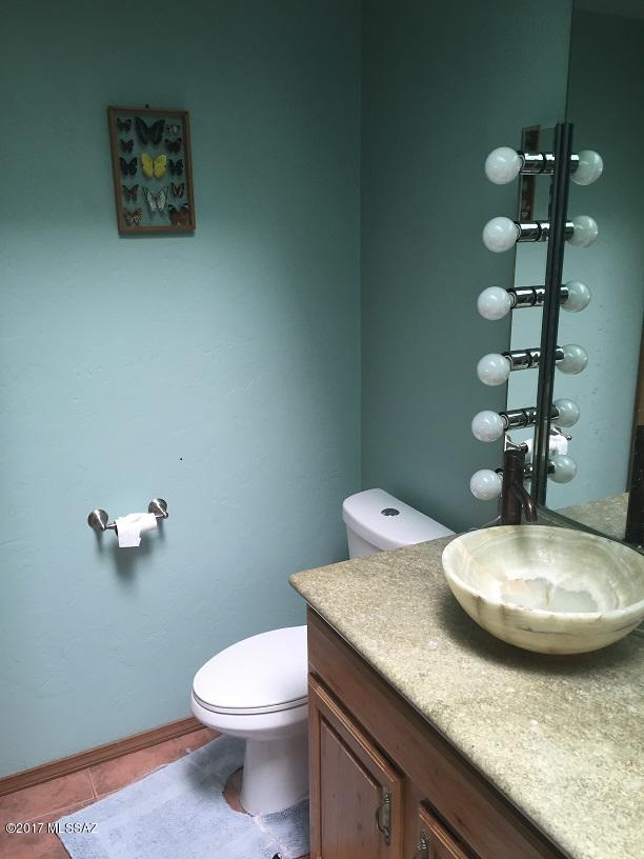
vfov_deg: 61.7
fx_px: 719
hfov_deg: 48.2
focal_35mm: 29
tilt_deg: -14.2
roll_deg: +0.5
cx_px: 322
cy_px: 430
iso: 32
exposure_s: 1/30
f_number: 2.2
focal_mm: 4.15
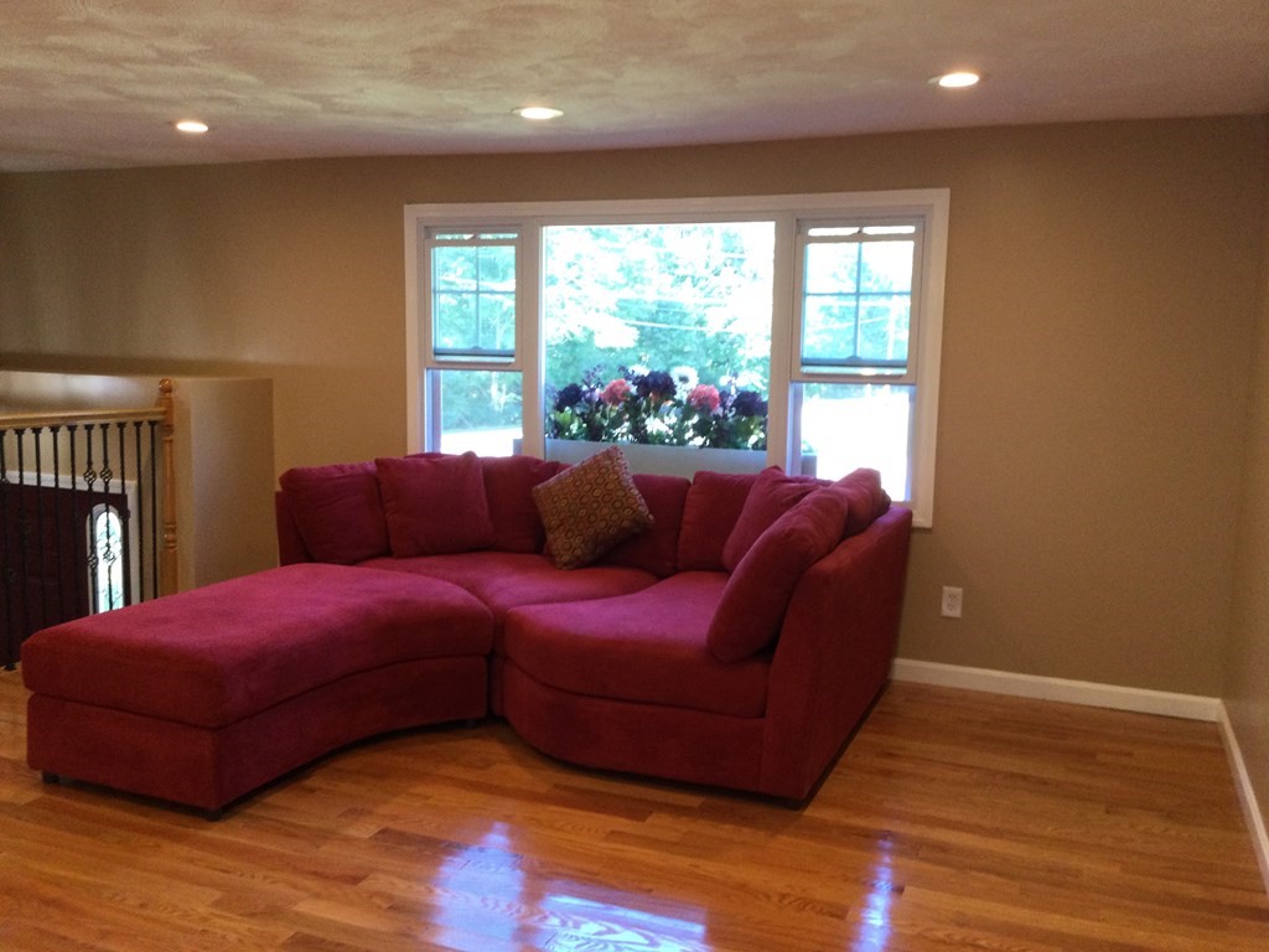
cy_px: 476
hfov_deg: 58.4
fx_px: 1136
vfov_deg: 45.4
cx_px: 634
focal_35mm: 31
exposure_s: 1/30
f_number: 2.4
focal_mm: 3.3
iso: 64
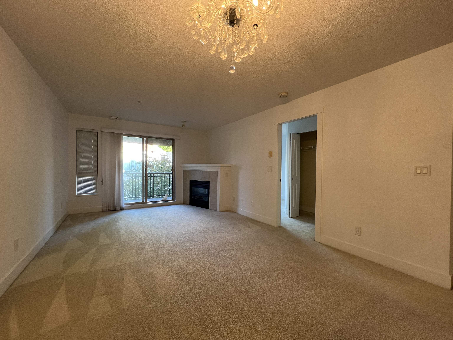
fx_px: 170
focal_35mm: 13
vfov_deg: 89.9
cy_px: 170
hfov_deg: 106.2
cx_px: 226
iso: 160
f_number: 1.8
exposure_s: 1/60
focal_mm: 1.57
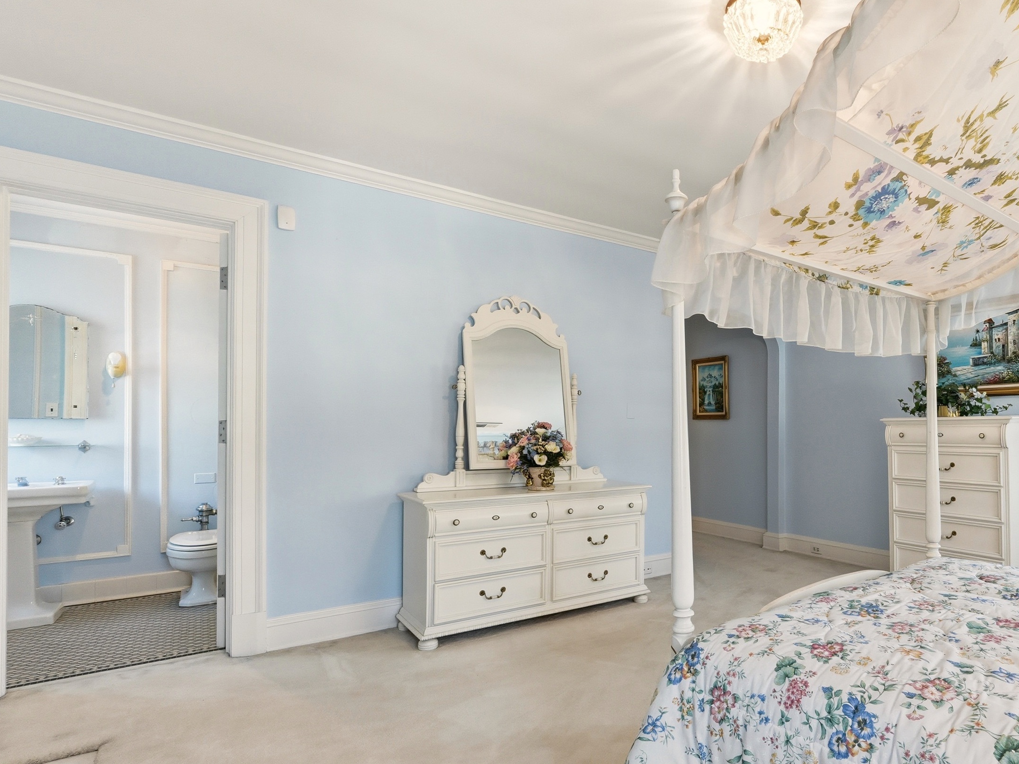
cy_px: 424
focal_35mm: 20
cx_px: 685
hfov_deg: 78.9
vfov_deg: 65.8
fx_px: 589
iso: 400
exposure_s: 1/160
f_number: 9
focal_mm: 10
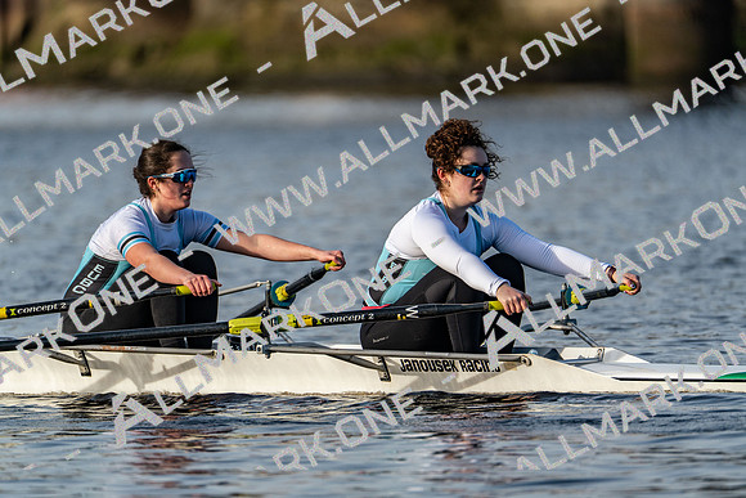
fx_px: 12436
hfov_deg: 3.4
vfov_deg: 2.3
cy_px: 249
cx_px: 373
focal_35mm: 600
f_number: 6.3
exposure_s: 1/2000
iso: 640
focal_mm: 600
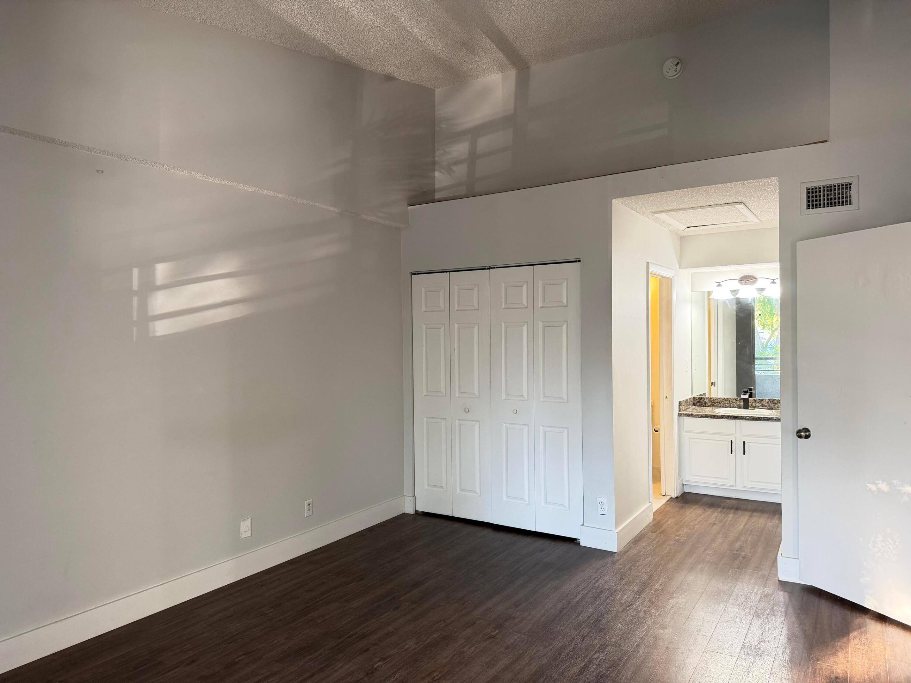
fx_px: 632
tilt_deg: -0.8
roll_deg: +1.2
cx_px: 456
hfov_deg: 71.6
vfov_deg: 56.8
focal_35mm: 24
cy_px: 342
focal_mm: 6.76
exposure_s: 1/60
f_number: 1.78
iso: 250
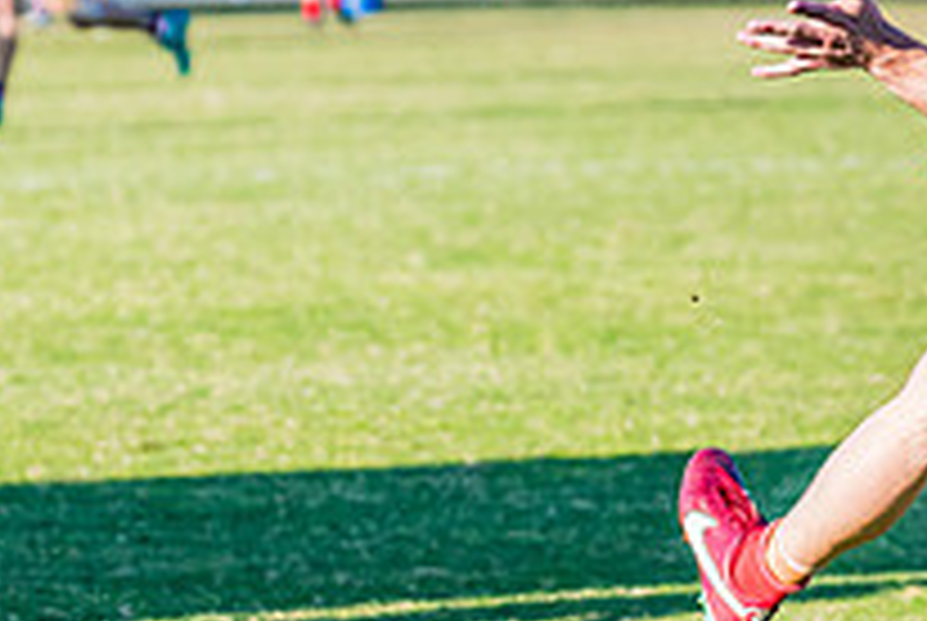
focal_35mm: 513
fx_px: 13228
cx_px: 1018
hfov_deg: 4.0
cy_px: 224
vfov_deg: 2.7
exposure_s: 1/1600
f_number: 6.3
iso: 800
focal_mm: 170
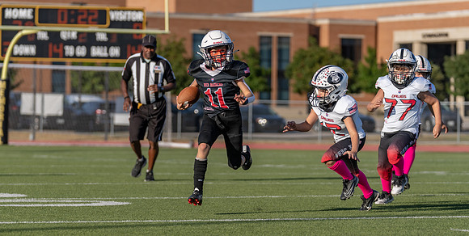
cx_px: 220
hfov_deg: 11.7
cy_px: 142
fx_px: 2298
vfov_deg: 5.9
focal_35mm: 189
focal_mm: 138
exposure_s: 1/1600
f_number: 3.5
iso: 100
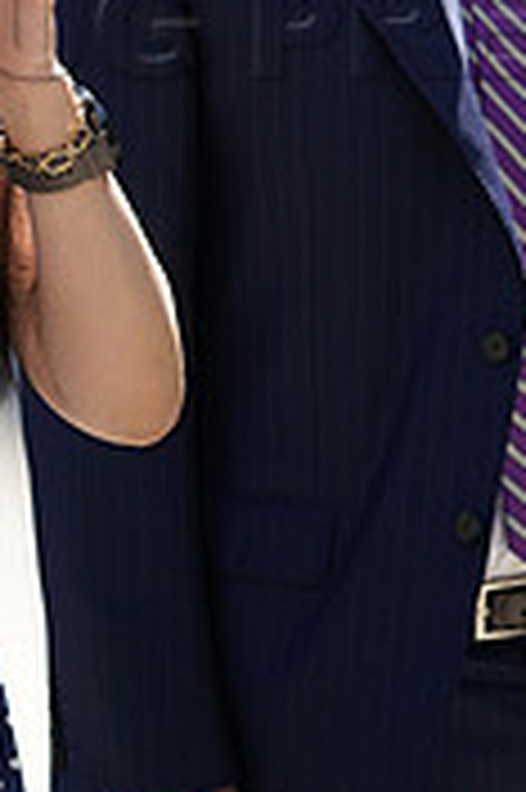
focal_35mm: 165
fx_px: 3623
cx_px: 38
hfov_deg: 8.3
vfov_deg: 12.3
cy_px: 0
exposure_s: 1/500
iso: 200
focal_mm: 50
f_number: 4
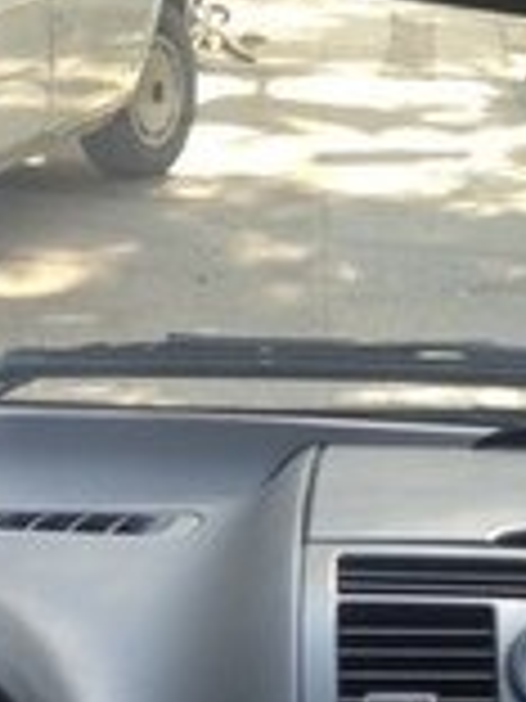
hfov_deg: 10.5
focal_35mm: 140
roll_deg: -3.5
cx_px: 486
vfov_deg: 13.5
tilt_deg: -22.1
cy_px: 979
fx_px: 2836
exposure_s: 1/60
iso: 50
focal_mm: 4.12
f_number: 2.4
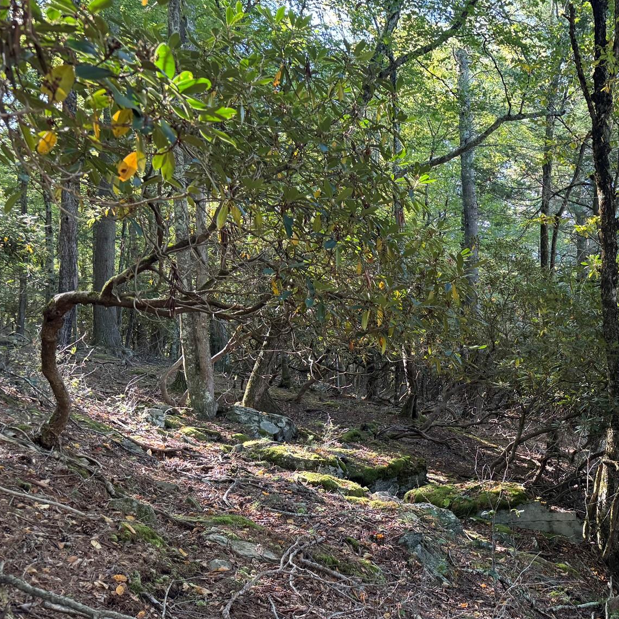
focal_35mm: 38
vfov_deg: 43.7
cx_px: 494
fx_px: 769
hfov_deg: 42.0
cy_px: 354
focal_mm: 6.76
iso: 200
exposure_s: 1/103
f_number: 1.78
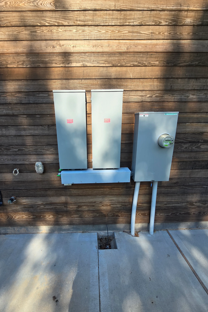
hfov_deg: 80.9
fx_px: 121
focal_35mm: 14
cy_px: 159
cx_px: 92
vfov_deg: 104.2
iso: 50
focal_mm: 2.2
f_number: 2.2
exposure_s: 1/1093
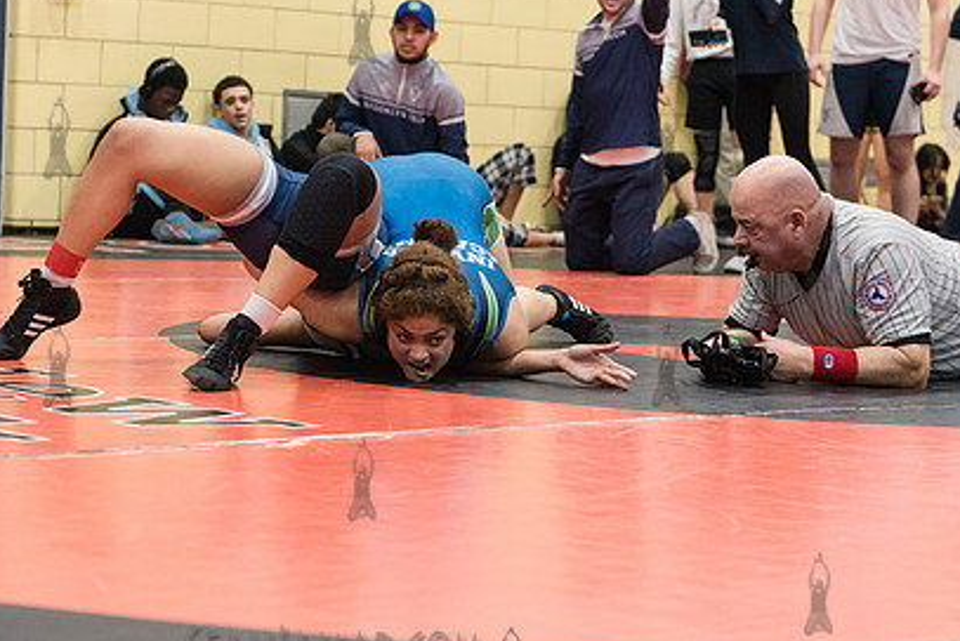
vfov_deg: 12.4
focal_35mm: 111
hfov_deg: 18.4
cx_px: 413
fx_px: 2962
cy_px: 296
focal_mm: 70
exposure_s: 1/320
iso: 5000
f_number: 3.2
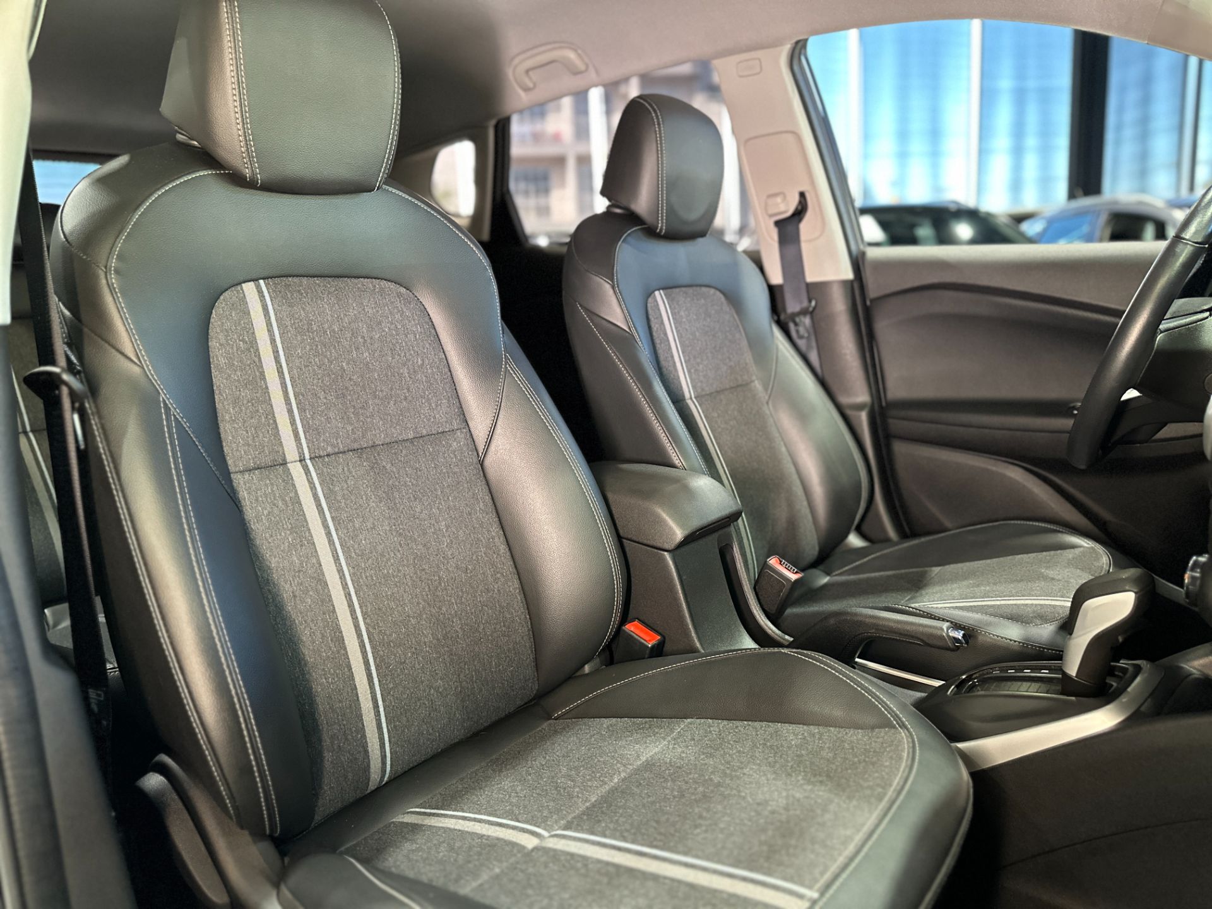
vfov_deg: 56.8
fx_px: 840
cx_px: 606
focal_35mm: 24
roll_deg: +2.7
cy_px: 454
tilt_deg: -11.1
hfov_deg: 71.6
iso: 800
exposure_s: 1/60
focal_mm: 6.86
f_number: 1.78
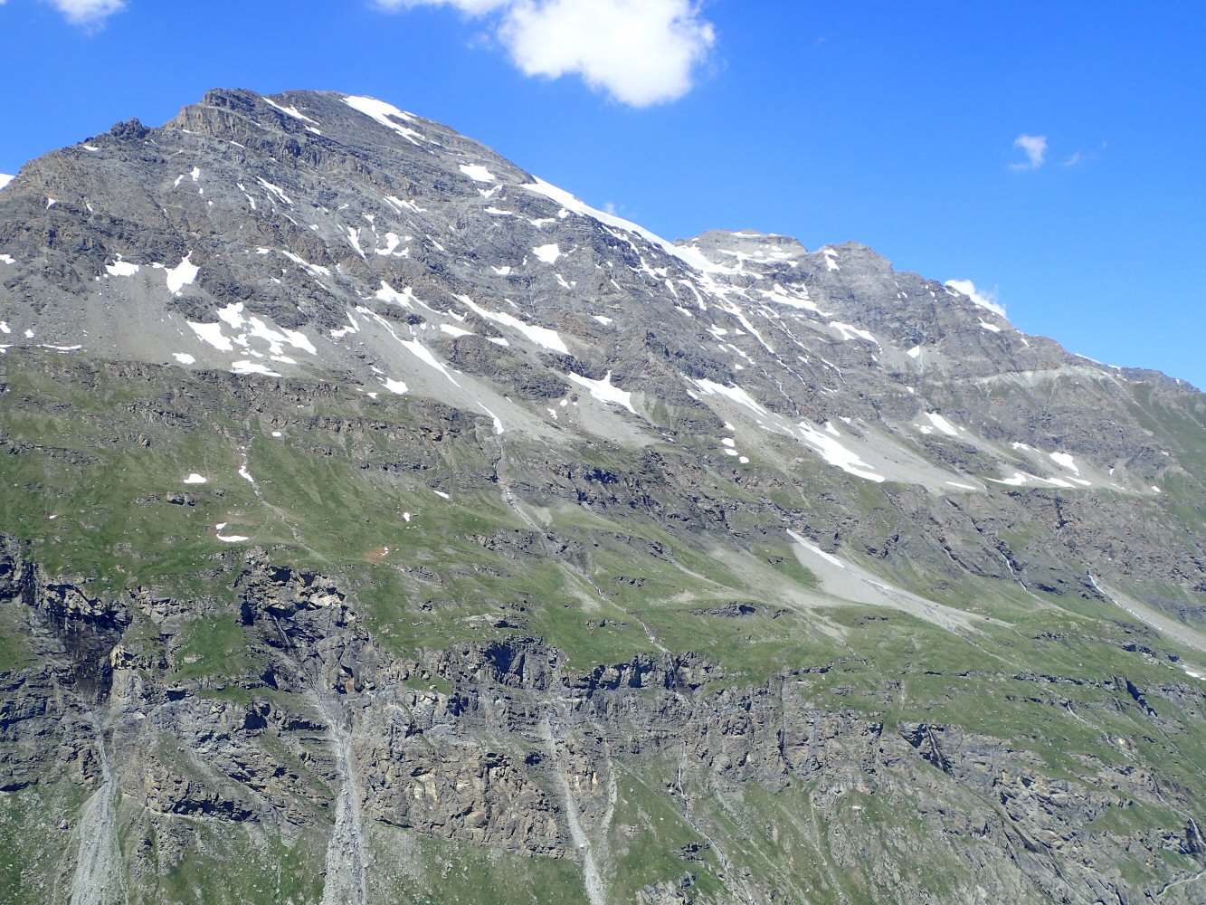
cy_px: 452
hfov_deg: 52.6
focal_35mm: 35
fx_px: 1219
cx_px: 603
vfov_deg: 40.7
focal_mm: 6.42
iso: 100
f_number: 3.5
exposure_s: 1/800
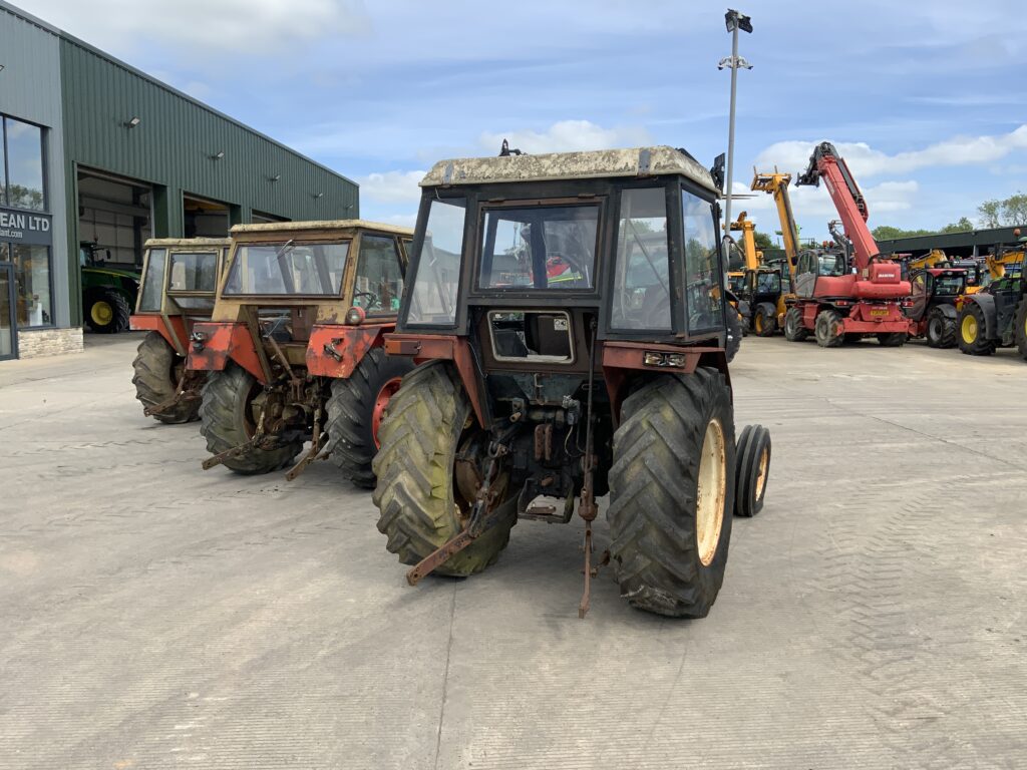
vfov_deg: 48.2
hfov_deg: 61.7
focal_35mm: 29
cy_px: 385
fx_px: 860
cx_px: 514
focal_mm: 3
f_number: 1.8
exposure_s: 1/1377
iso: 16
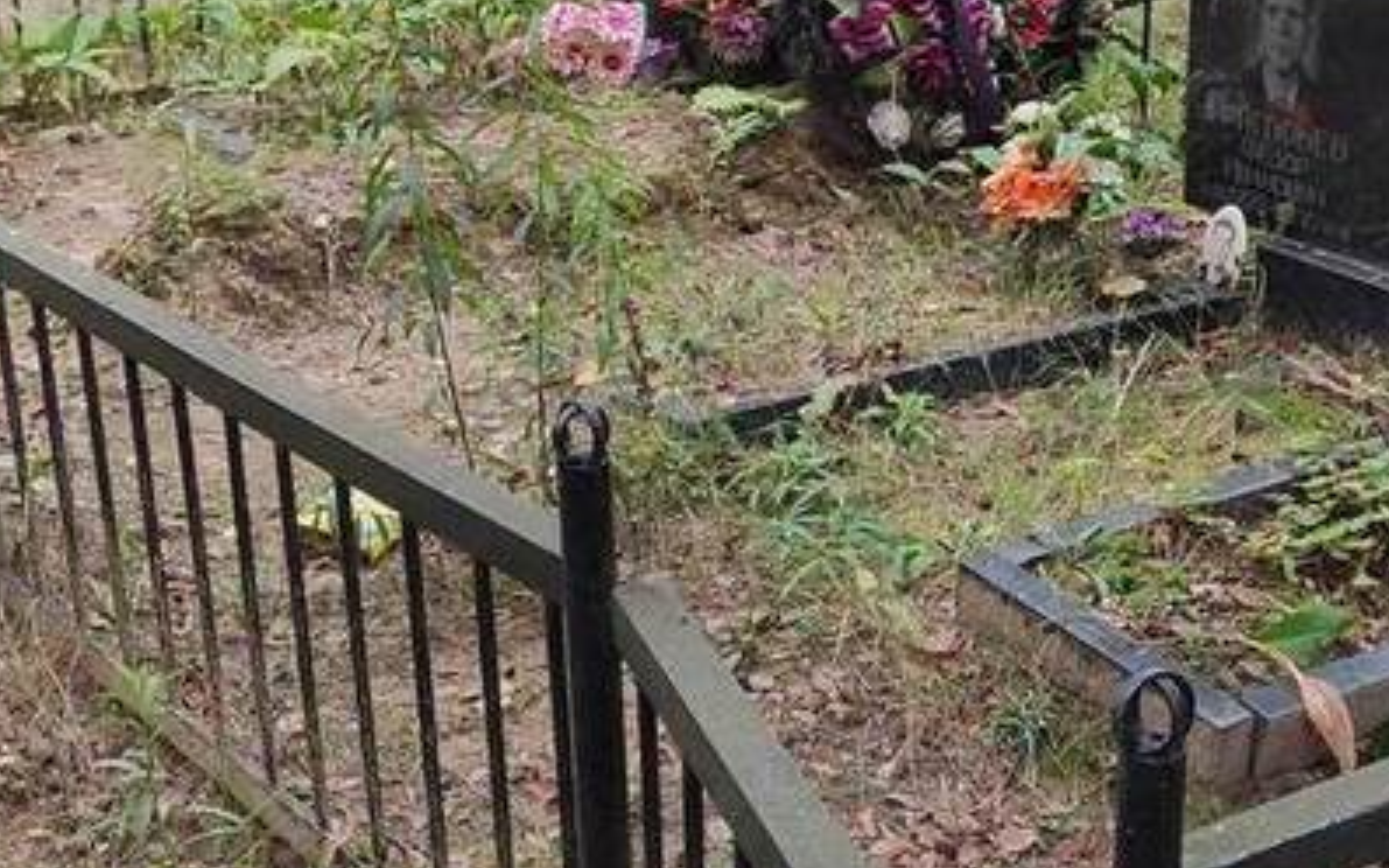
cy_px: 242
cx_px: 1130
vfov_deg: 18.3
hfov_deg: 28.3
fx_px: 2687
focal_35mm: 71
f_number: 1.75
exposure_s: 1/120
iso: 132
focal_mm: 4.77
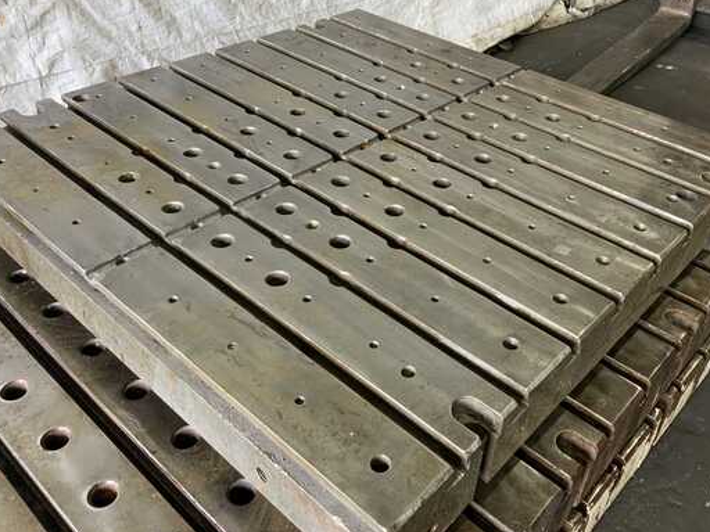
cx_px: 399
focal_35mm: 34
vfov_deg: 41.7
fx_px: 697
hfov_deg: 53.8
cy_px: 238
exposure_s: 1/60
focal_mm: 3
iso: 100
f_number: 1.8
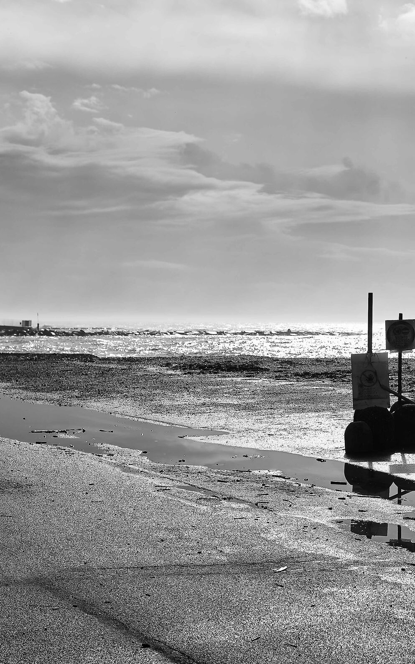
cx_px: 388
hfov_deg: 16.7
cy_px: 332
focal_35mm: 77
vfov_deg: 26.8
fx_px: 1394
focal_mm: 50
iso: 100
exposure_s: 1/2000
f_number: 5.6
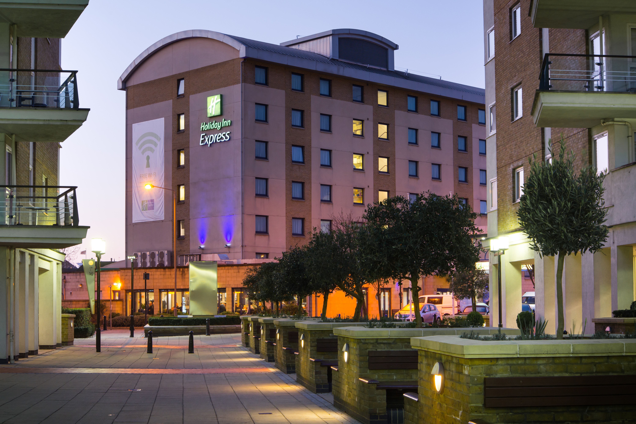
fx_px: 1025
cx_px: 318
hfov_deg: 34.5
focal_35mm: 58
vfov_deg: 23.4
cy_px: 212
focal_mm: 58
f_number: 10
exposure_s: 1/1.67
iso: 400
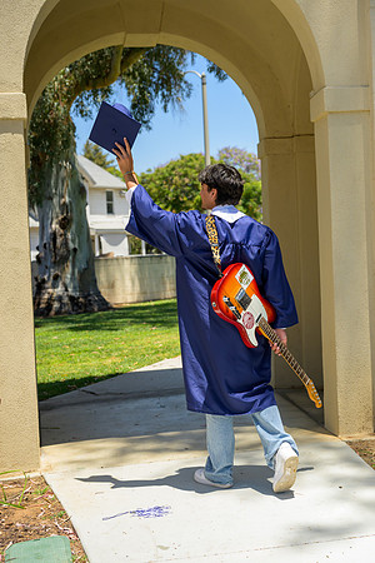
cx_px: 188
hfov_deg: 26.0
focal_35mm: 52
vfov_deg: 38.2
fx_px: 812
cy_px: 282
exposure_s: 1/5000
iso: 800
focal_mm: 52
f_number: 4
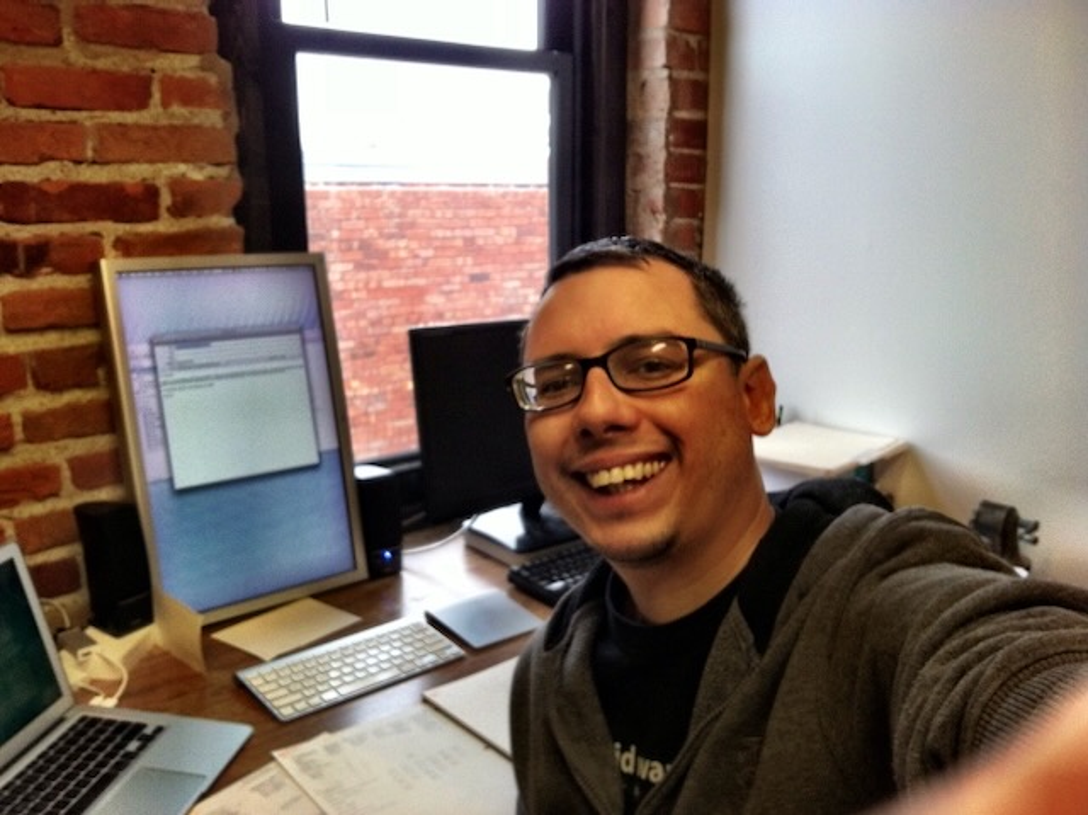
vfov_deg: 40.6
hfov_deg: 52.7
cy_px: 408
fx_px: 1099
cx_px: 544
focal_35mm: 35
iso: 125
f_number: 2.8
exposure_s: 1/60
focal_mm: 3.85
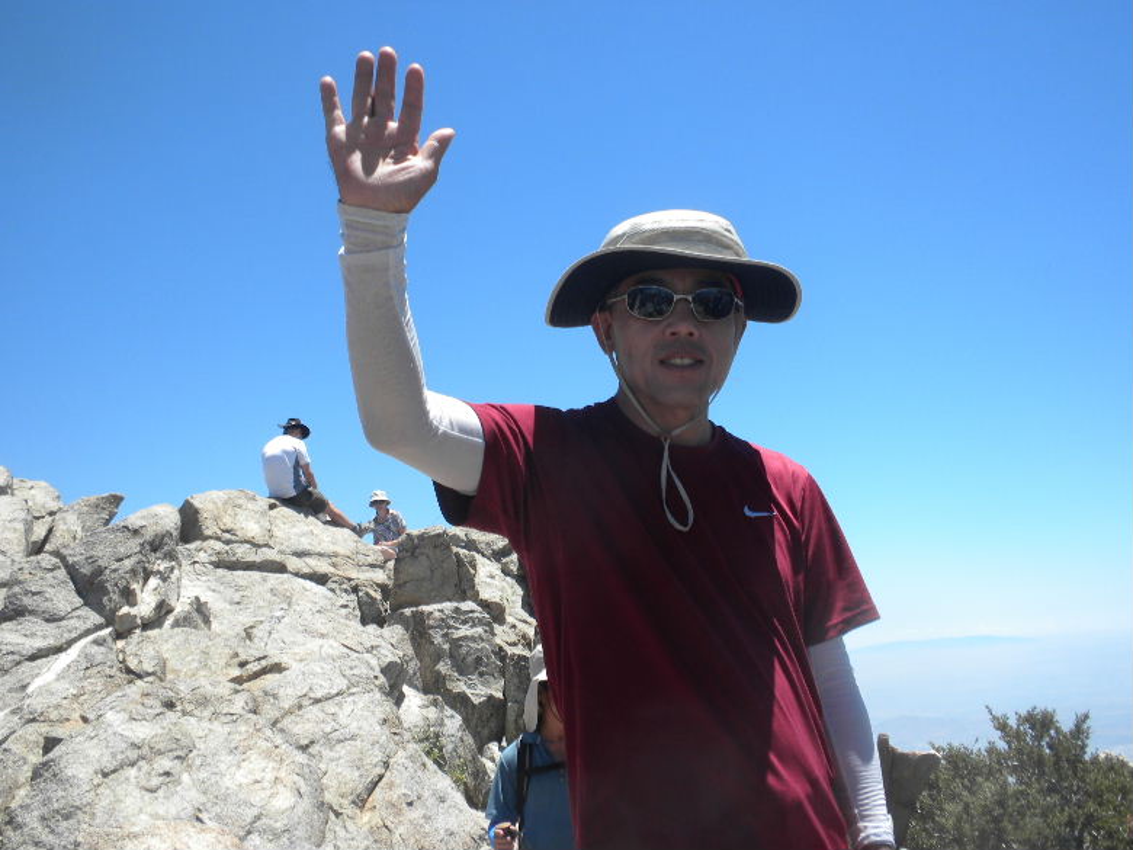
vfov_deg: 38.7
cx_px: 566
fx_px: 1211
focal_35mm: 37
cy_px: 425
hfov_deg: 50.1
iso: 64
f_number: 10
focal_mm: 6.6
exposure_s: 1/71.5
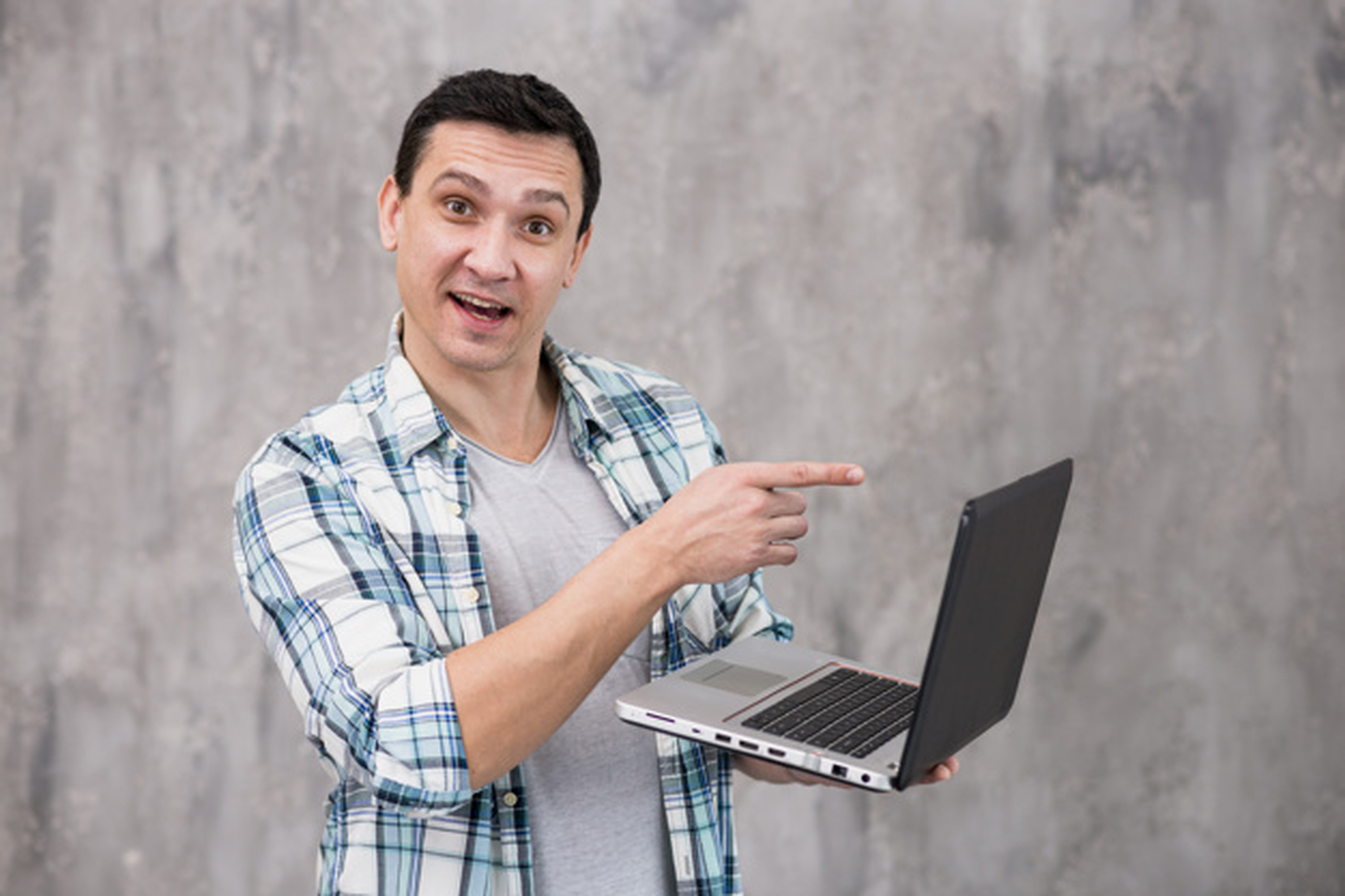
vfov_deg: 16.1
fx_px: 3175
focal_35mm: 85
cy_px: 448
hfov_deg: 23.9
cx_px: 672
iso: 200
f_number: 3.2
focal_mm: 85
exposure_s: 1/160
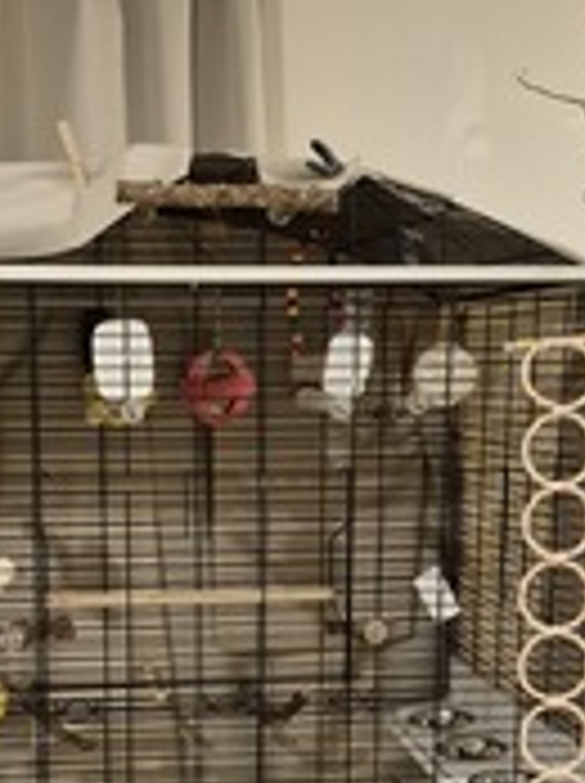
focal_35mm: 53
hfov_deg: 27.2
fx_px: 1197
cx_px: 166
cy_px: 572
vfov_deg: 35.5
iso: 1600
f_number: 1.8
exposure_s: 1/50
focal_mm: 5.4
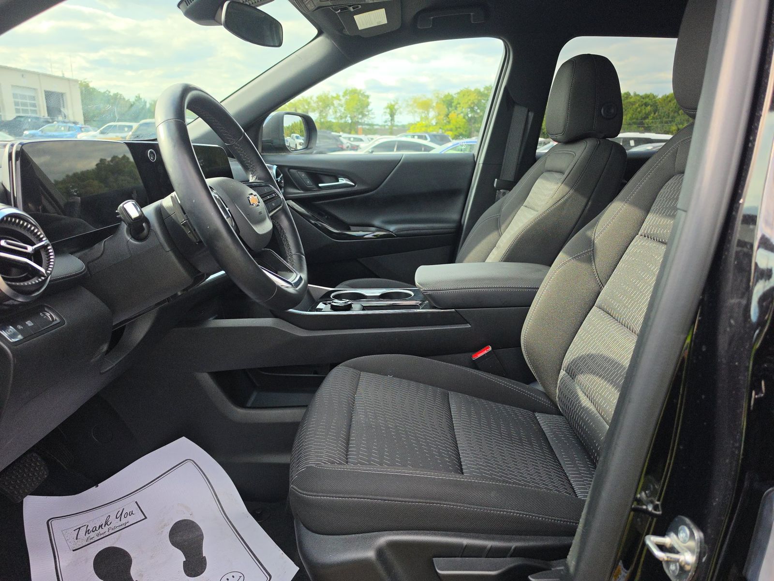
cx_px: 387
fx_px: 514
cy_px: 290
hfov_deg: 73.9
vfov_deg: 58.9
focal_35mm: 23
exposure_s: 1/1636
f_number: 1.4
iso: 63
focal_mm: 6.5
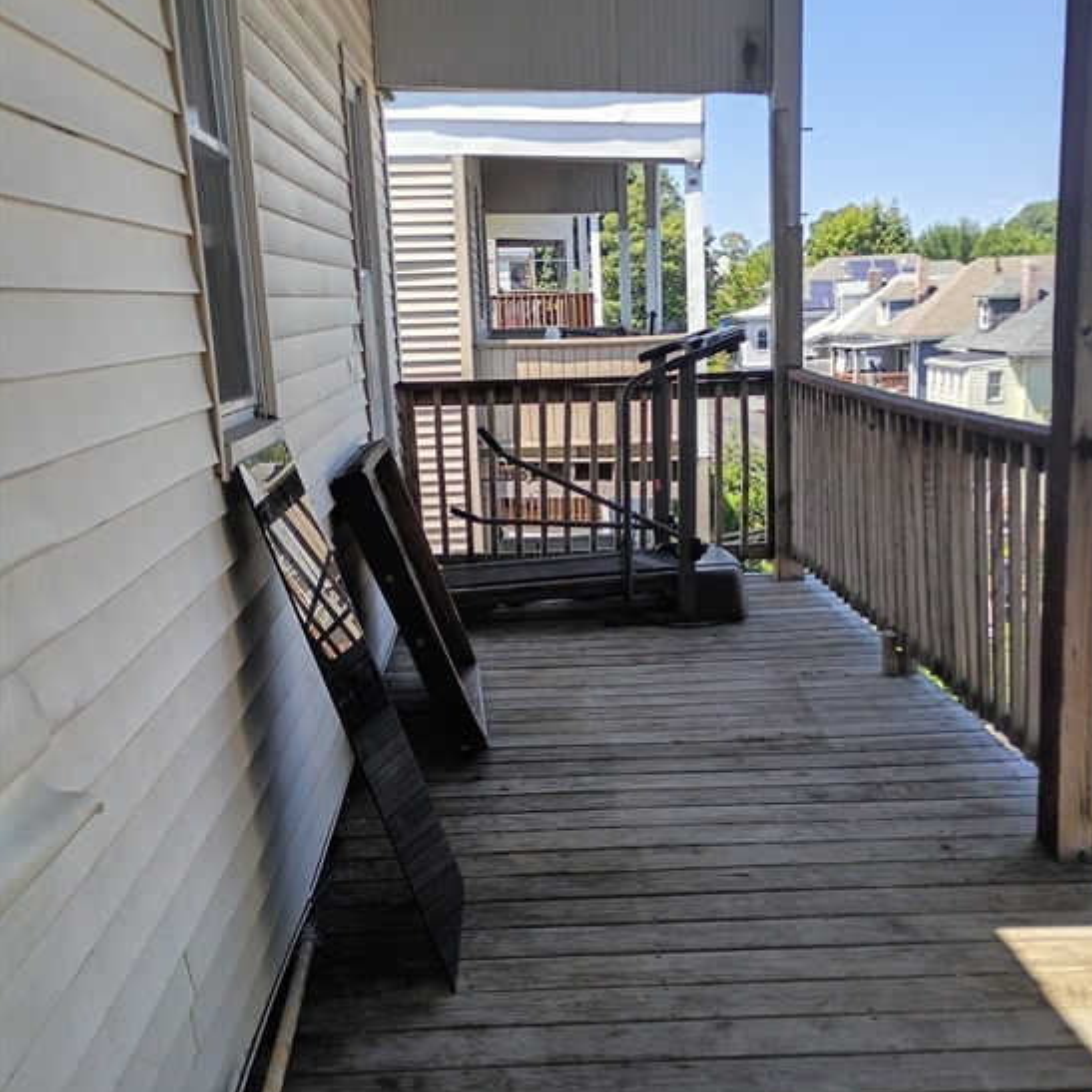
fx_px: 1285
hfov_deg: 46.0
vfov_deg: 45.9
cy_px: 623
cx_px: 573
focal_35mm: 36
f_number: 1.8
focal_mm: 4.27
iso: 100
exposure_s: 1/386
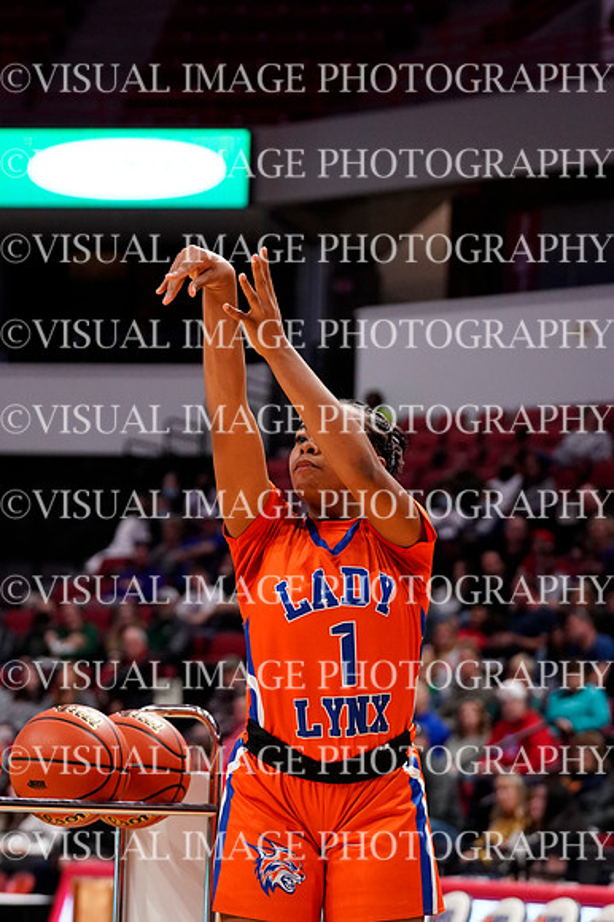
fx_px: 3714
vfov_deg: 14.2
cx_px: 307
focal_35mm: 145
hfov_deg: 9.5
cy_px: 461
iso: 3200
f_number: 4
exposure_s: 1/1000
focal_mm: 97
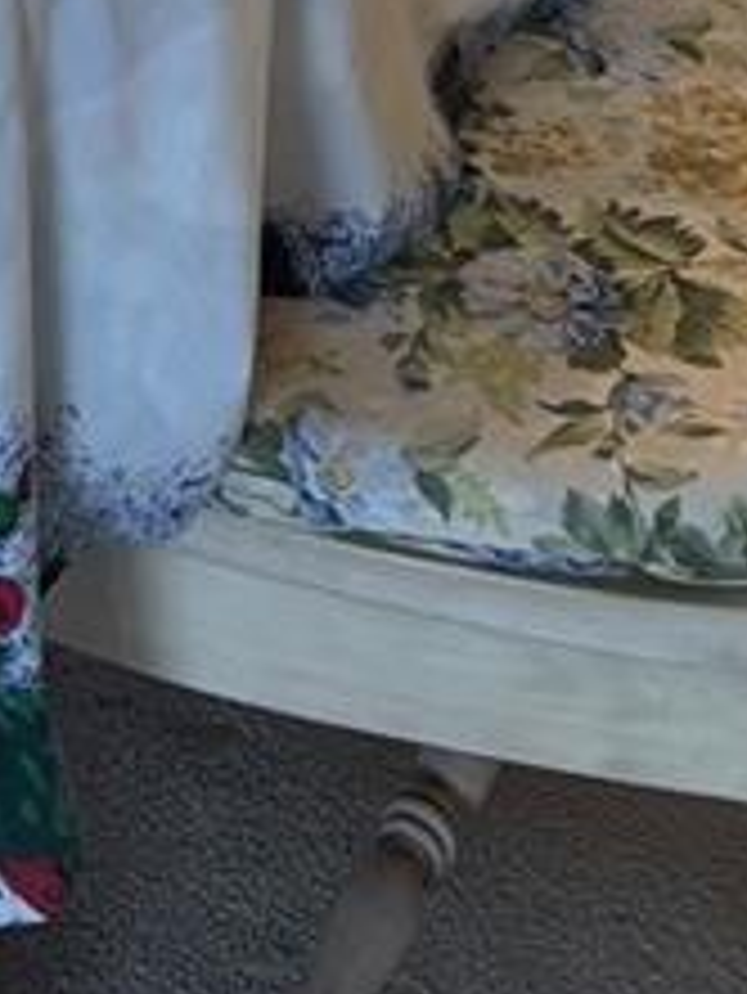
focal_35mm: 141
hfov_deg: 10.0
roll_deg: +1.9
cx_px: -576
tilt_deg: -13.2
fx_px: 4053
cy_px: -1214
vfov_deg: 11.9
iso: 125
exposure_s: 1/120
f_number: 1.6
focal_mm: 5.96
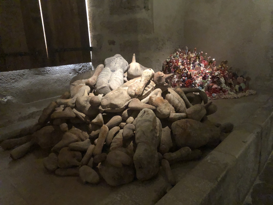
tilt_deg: -13.4
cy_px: 102
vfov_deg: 49.7
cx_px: 136
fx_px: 221
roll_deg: +1.4
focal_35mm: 28
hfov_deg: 63.4
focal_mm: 3.99
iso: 400
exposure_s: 1/4
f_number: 1.8
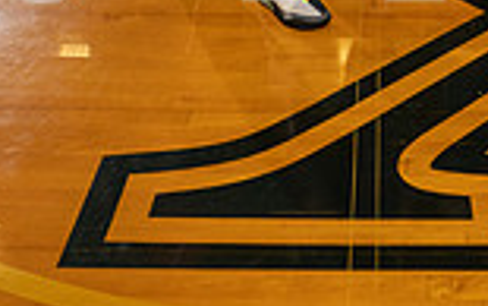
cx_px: 356
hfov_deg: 25.6
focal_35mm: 80
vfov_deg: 13.8
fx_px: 1064
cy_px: -315
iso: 800
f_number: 7.1
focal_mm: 27
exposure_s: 1/250
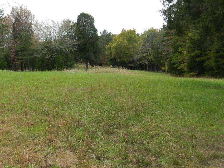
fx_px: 324
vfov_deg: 29.1
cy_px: 83
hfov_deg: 38.2
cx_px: 115
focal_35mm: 50
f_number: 4.2
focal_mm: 8.1
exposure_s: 1/100
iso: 160
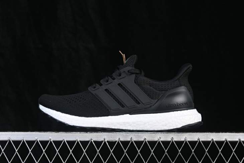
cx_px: 122
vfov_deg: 18.2
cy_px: 82
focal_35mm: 75
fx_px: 508
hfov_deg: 27.0
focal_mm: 50
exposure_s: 1/60
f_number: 6.3
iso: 160
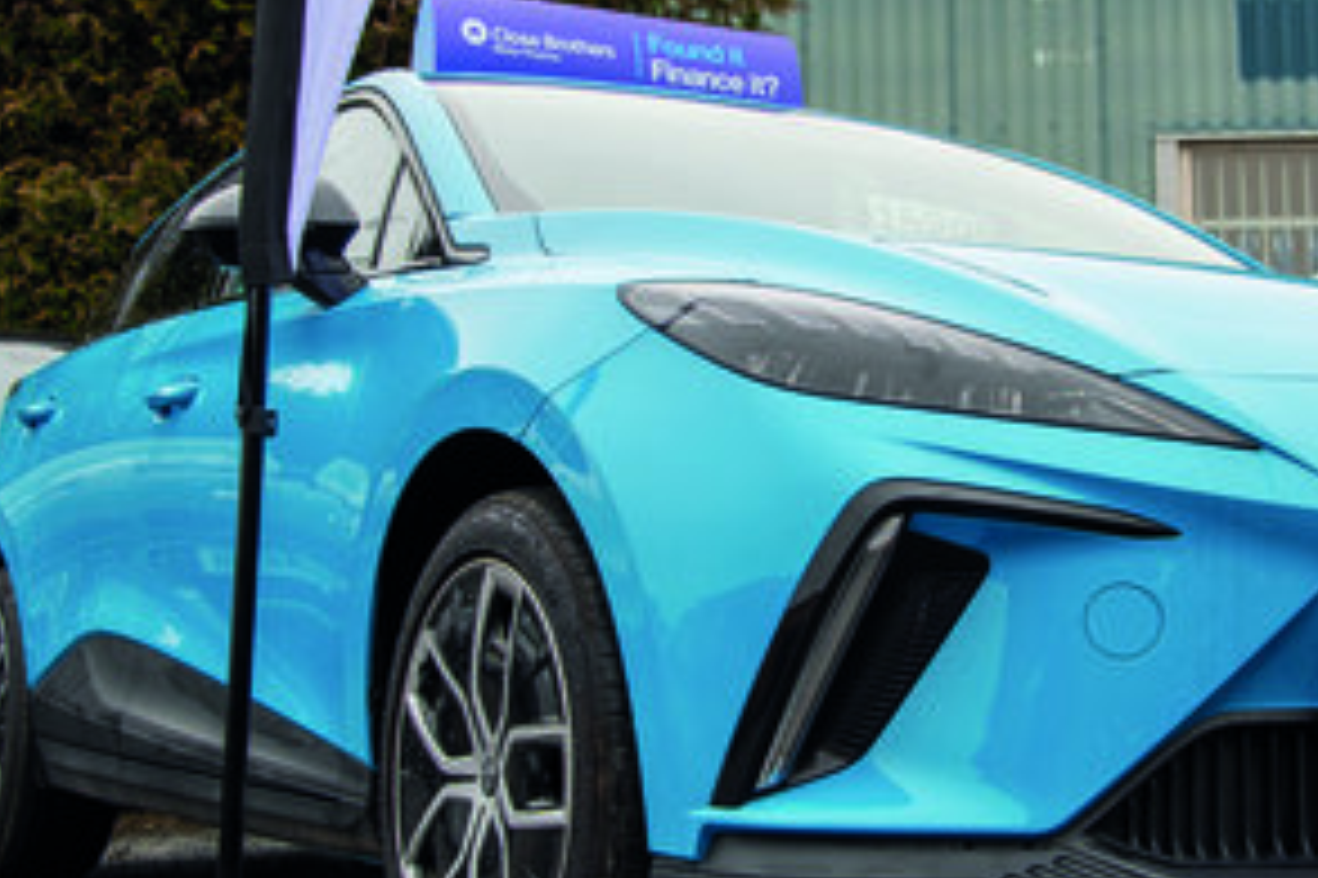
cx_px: 868
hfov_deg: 31.2
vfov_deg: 21.1
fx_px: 2342
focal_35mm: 64
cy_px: 284
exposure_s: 1/250
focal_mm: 26
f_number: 5.6
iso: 140
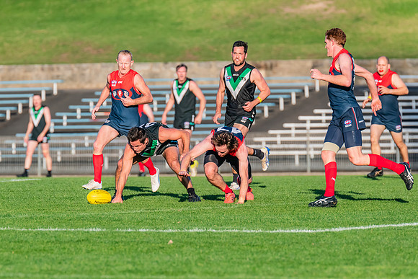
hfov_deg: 4.0
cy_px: 170
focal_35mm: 512
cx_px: 163
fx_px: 5942
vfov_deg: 2.7
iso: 800
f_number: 7.1
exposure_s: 1/1600
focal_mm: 420
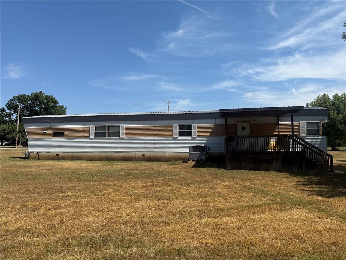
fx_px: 240
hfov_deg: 71.6
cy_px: 130
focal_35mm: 24
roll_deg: -0.5
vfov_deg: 56.8
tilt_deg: +3.9
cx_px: 173
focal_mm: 6.76
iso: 80
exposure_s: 1/5319
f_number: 1.78
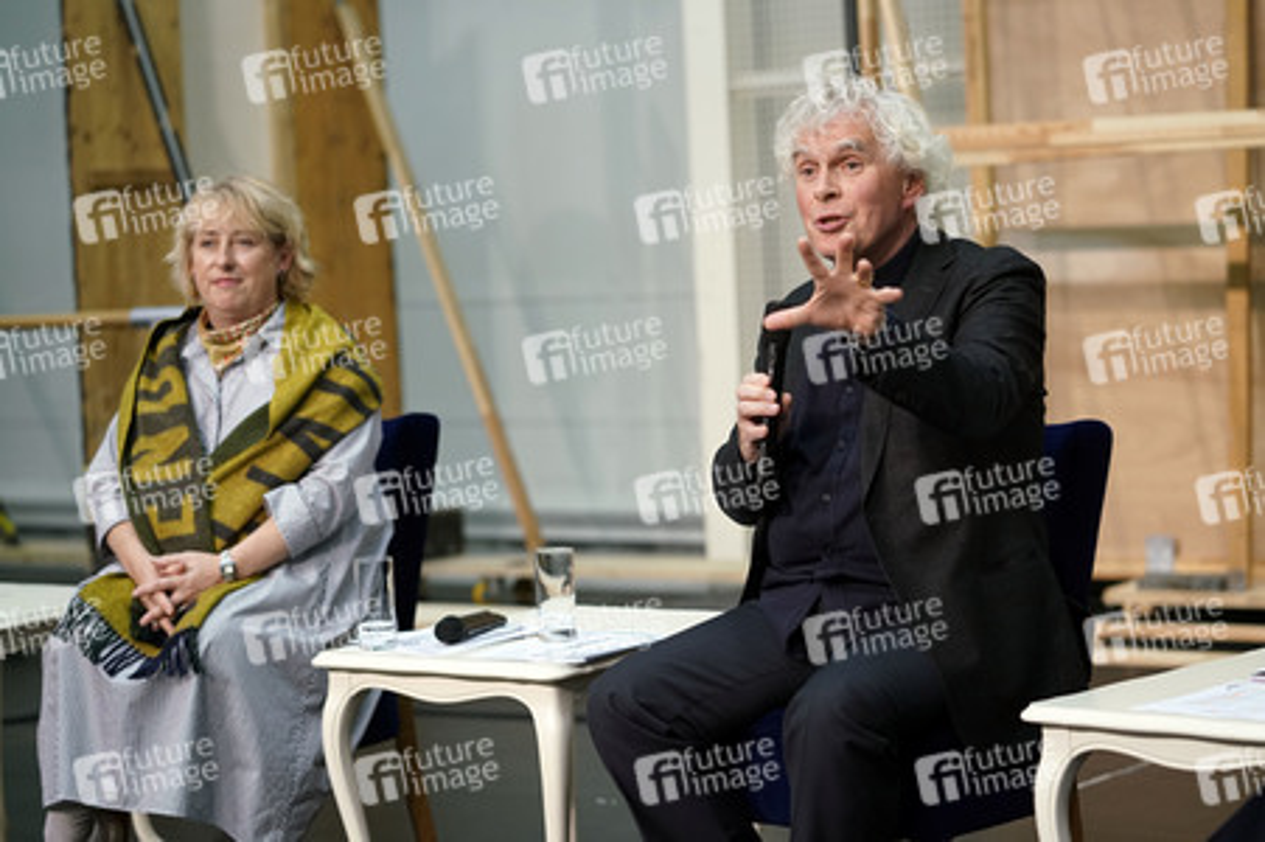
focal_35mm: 85
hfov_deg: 23.9
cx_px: 632
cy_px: 421
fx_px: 2985
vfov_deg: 16.0
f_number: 2.8
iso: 1600
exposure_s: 1/200
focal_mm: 85
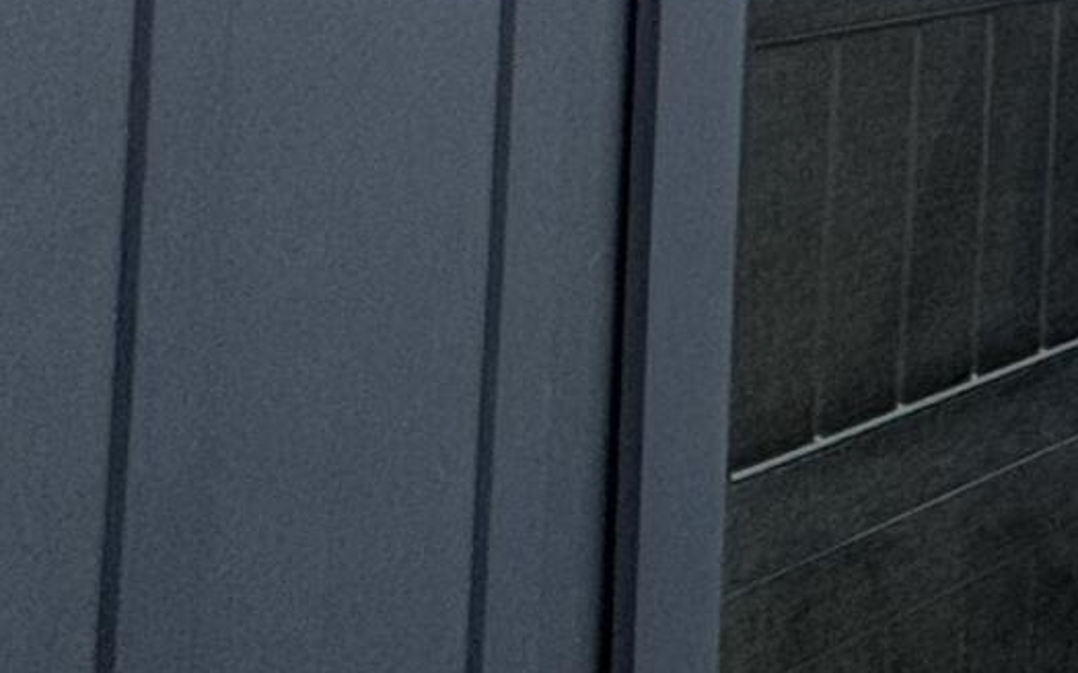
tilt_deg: +2.5
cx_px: 3082
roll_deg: +0.3
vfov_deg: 14.2
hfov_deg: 12.2
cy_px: -381
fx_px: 2496
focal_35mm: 85
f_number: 2.2
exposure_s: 1/239
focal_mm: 2.22
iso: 64
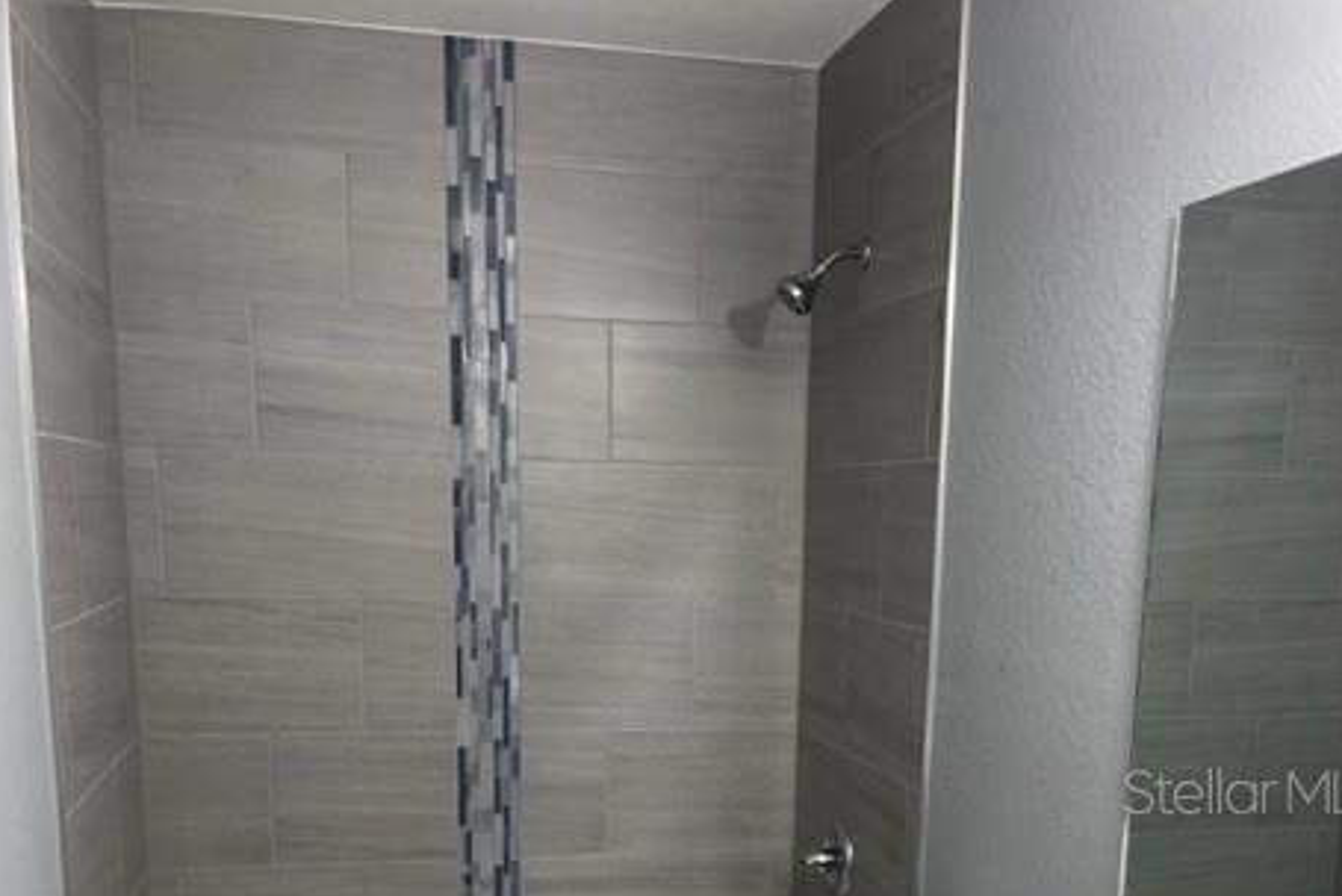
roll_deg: +0.4
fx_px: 1417
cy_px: 790
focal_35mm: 38
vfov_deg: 33.4
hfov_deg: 50.7
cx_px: 693
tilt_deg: -9.1
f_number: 1.6
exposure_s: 1/60
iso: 64
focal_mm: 4.2
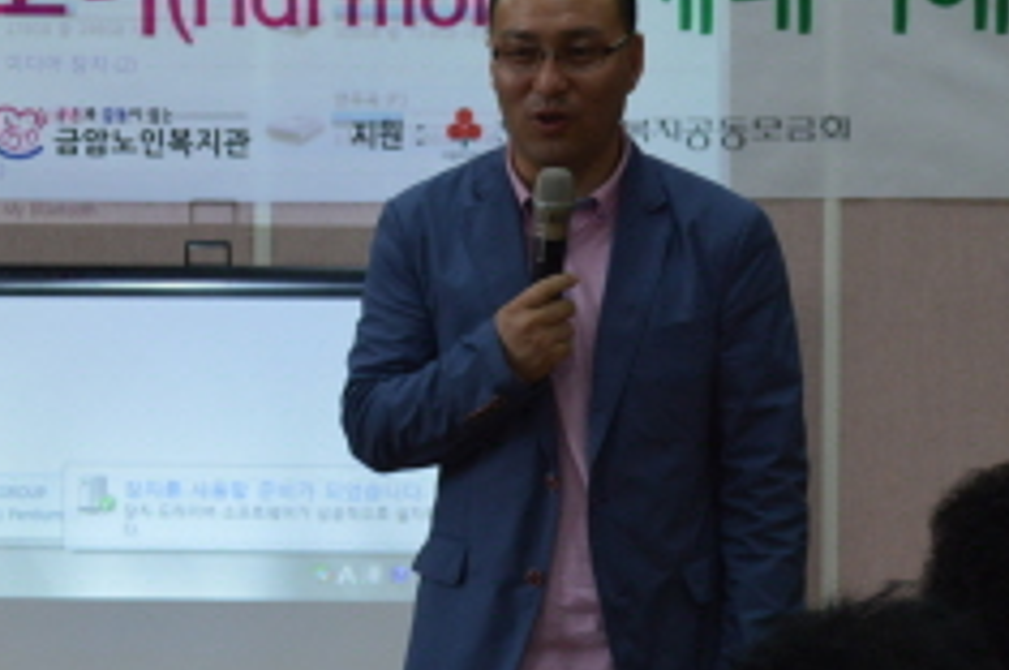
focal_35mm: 179
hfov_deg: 11.5
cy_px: 341
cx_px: 343
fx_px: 5010
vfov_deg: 7.6
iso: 400
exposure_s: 1/125
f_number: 5.3
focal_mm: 40
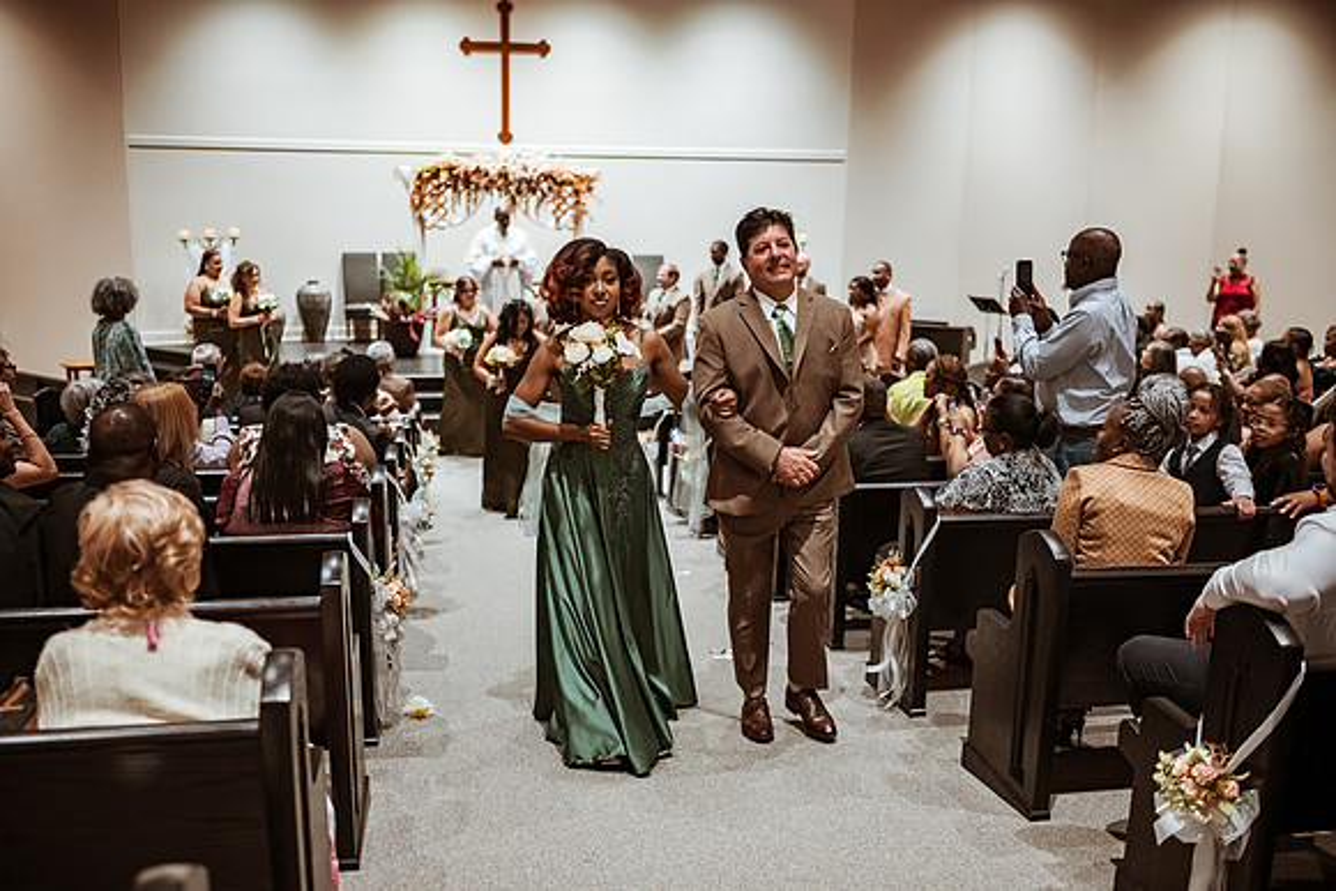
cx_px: 668
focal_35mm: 35
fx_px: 1299
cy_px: 446
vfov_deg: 37.9
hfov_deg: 54.4
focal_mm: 35
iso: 1000
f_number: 1.8
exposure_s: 1/500
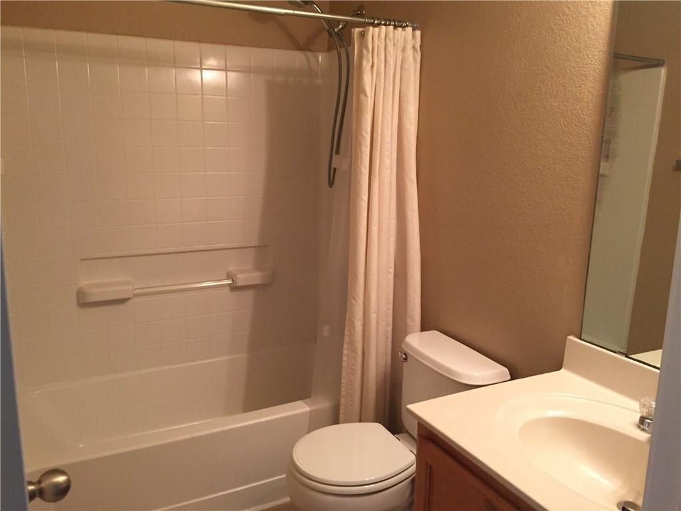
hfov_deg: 61.7
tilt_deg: -11.3
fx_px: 571
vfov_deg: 48.2
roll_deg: -1.7
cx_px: 340
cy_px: 256
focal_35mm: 29
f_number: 2.2
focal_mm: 4.15
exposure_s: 1/30
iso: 125
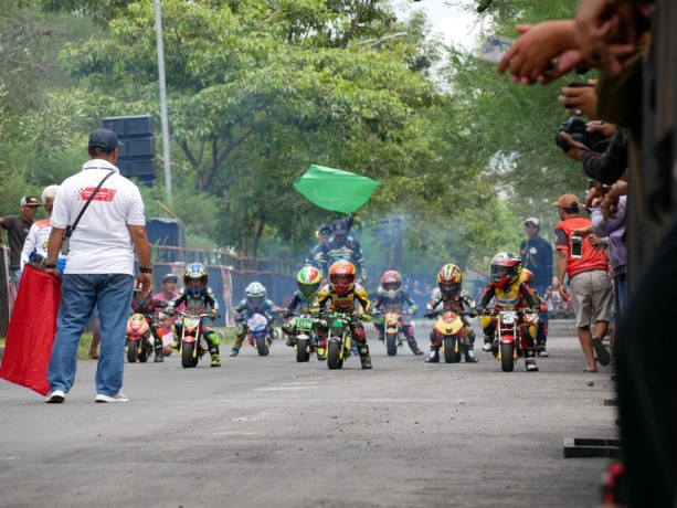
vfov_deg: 8.3
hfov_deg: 11.1
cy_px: 254
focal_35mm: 178
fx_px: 3482
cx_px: 338
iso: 200
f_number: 5.6
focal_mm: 89
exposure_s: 1/500
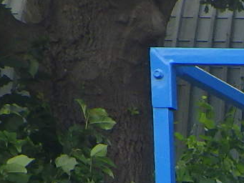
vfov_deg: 6.7
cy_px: 535
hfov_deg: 8.4
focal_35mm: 204
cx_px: 680
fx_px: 1438
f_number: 4.6
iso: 125
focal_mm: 6.1
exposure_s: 1/160
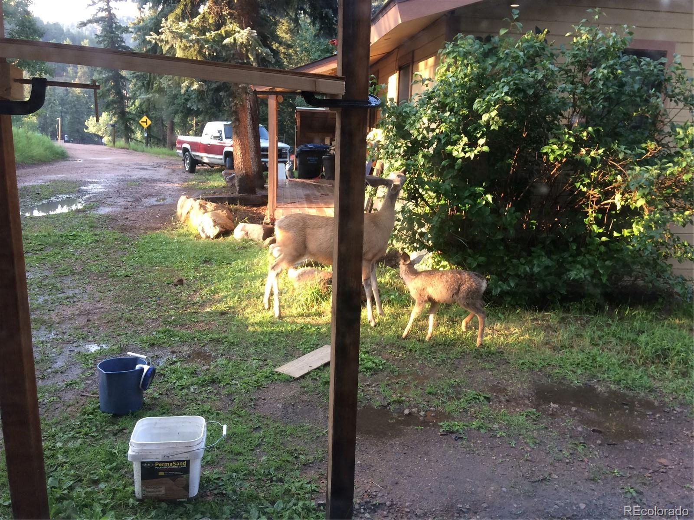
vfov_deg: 48.2
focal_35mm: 29
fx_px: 581
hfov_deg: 61.7
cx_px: 347
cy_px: 260
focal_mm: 4.15
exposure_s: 1/40
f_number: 2.2
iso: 40
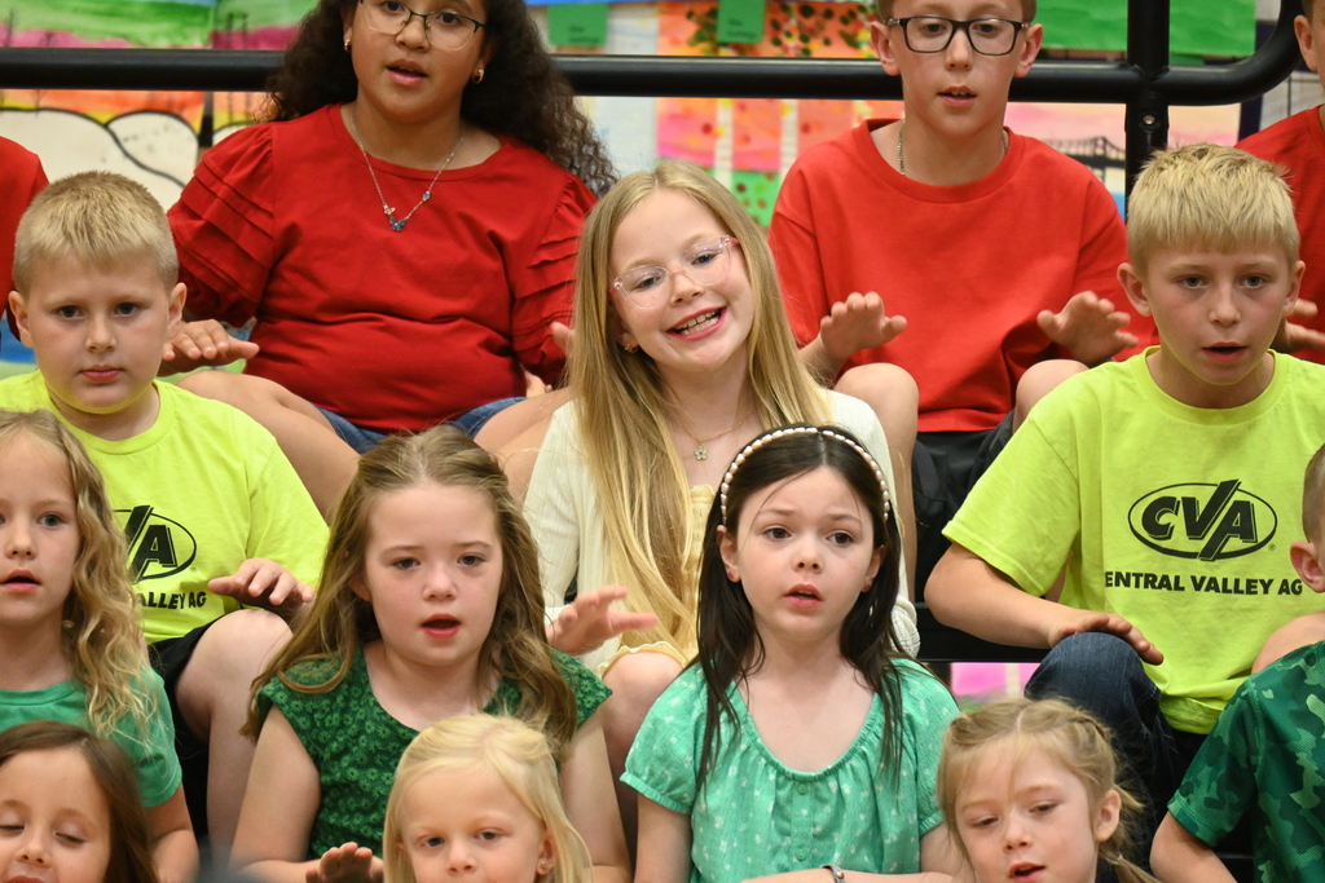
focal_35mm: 360
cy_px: 442
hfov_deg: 5.7
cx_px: 662
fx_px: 13251
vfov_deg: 3.8
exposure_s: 1/125
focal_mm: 240
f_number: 6
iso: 3600
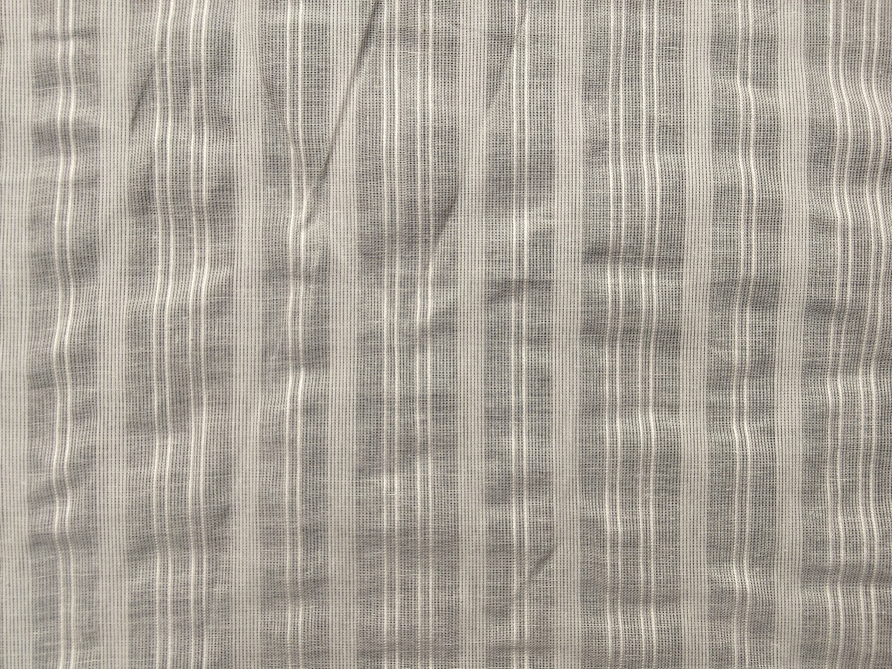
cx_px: 462
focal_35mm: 28
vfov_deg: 49.7
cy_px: 359
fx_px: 721
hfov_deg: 63.4
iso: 125
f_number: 2
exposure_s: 1/100
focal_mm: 2.78
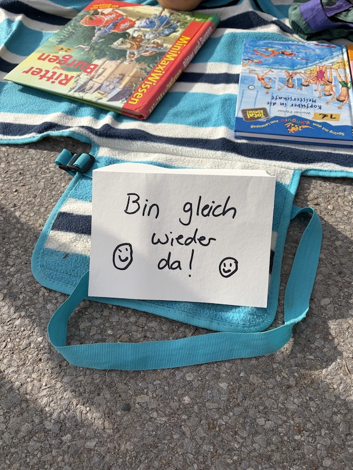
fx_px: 367
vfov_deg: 65.3
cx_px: 178
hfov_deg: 51.4
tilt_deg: -56.3
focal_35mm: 27
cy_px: 240
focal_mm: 5.96
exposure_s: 1/6993
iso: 64
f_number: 1.6
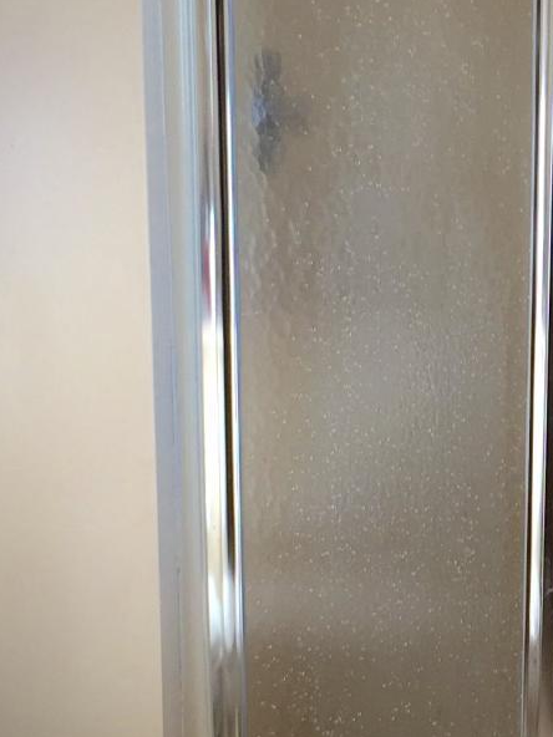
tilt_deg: -13.6
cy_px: 463
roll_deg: -1.1
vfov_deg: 20.0
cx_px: 628
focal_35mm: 98
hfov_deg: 14.7
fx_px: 2087
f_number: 2.2
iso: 40
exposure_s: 1/60
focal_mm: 4.15
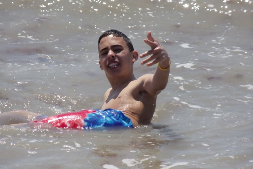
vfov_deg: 4.2
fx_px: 2304
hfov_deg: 6.3
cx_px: 126
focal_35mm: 328
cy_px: 79
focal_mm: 42
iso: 400
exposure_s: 1/800
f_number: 11.2
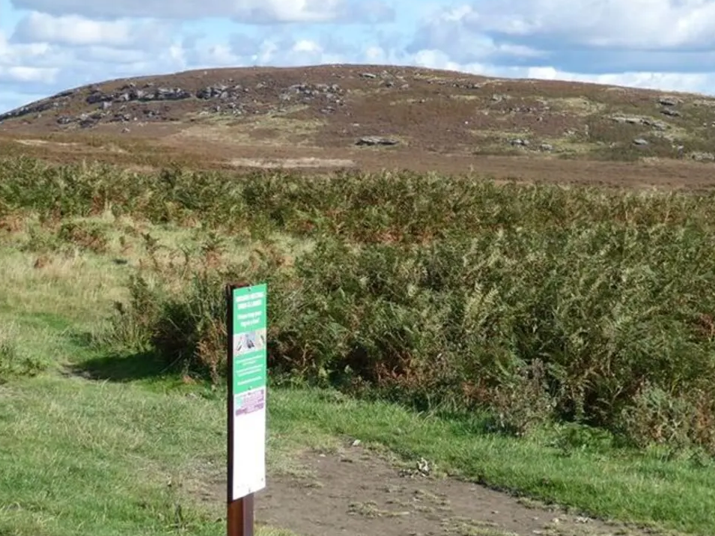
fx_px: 1900
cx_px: 273
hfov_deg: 21.3
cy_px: 331
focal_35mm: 92
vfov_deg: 16.0
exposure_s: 1/500
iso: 80
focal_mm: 10.9
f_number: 4.3
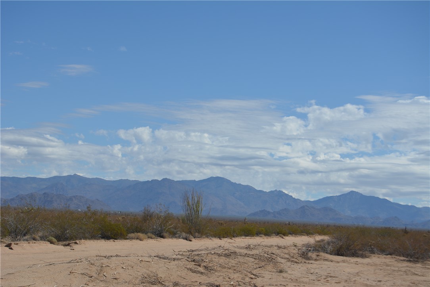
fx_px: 986
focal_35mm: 82
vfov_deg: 16.6
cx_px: 215
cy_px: 144
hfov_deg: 24.6
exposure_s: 1/500
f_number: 8
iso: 100
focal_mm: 55
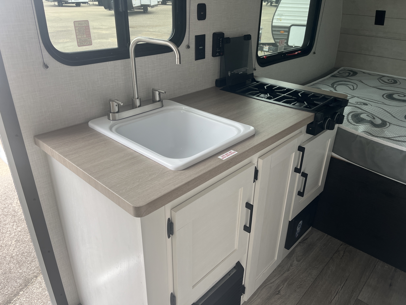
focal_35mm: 26
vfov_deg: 53.1
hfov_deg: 67.3
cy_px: 152
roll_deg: -0.8
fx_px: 305
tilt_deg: -28.4
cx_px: 203
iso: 50
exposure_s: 1/122
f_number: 1.6
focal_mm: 5.1
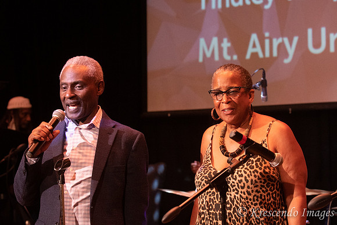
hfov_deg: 19.5
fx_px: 983
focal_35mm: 105
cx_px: 168
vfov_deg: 13.0
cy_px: 112
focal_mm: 70
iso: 3200
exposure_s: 1/200
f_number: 4
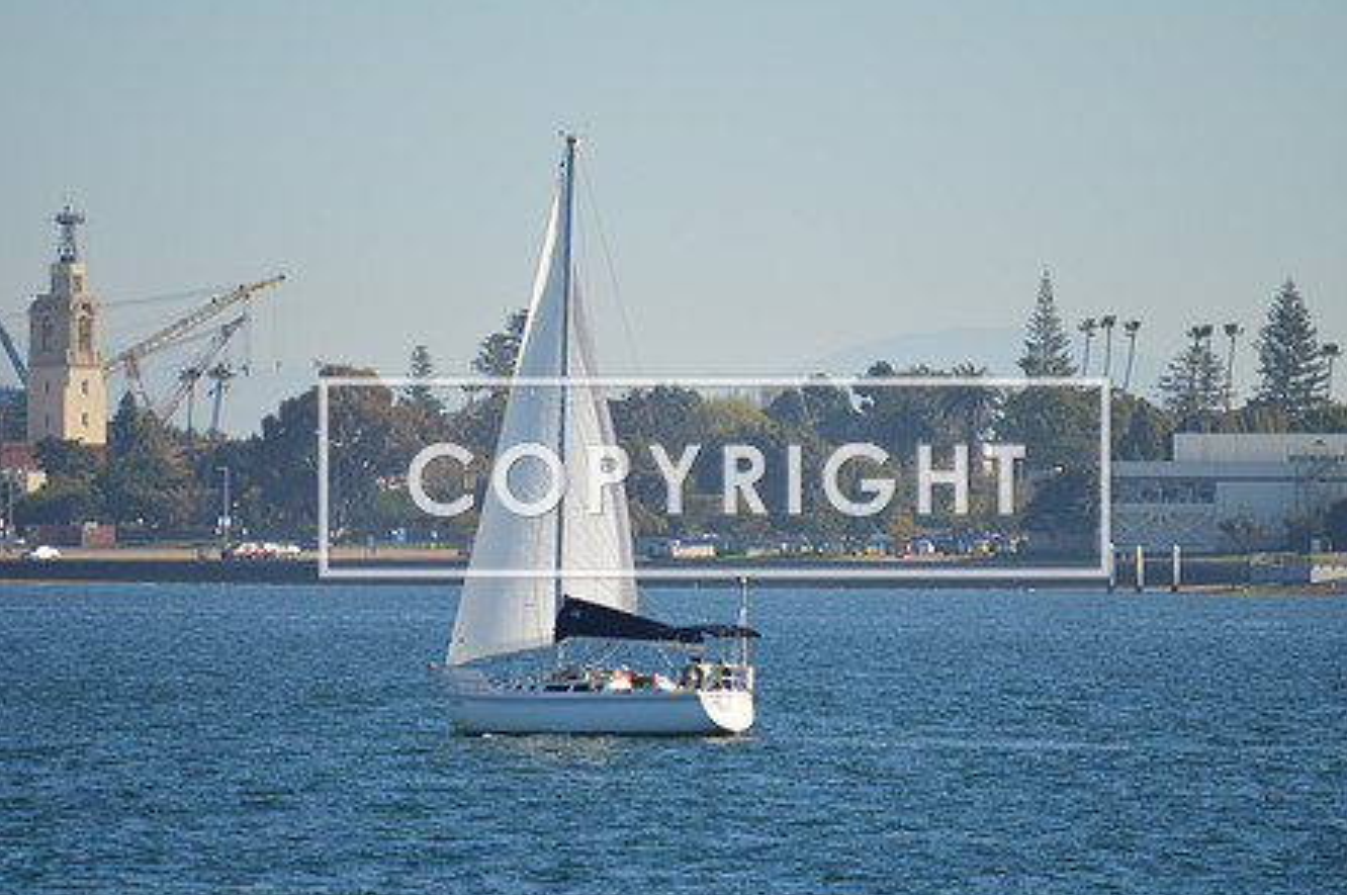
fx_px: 14651
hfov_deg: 5.3
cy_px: 479
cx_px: 677
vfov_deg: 3.5
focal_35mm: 392
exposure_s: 1/500
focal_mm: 200
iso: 110
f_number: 5.6
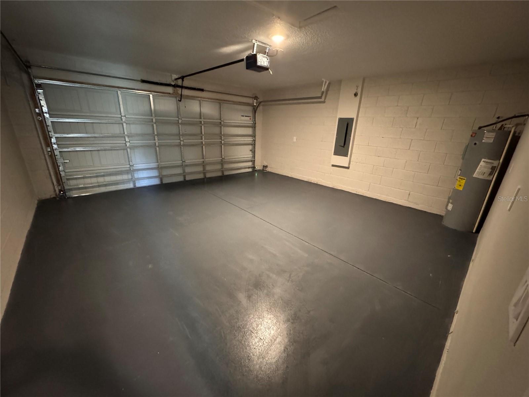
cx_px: 264
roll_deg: -2.7
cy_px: 198
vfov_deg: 85.7
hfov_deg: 102.1
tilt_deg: -19.7
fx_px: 214
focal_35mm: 14
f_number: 2.2
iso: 1600
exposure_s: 1/40
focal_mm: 2.22
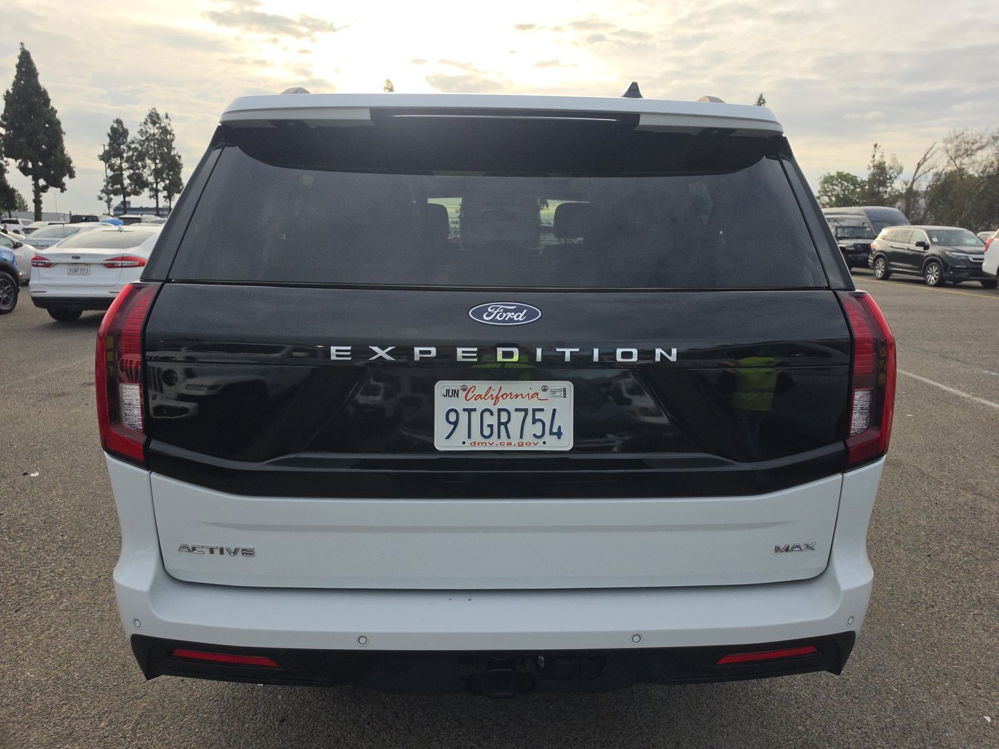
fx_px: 664
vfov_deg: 58.9
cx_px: 500
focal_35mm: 23
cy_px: 374
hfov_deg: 73.9
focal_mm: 6.5
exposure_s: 1/4235
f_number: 1.4
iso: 63
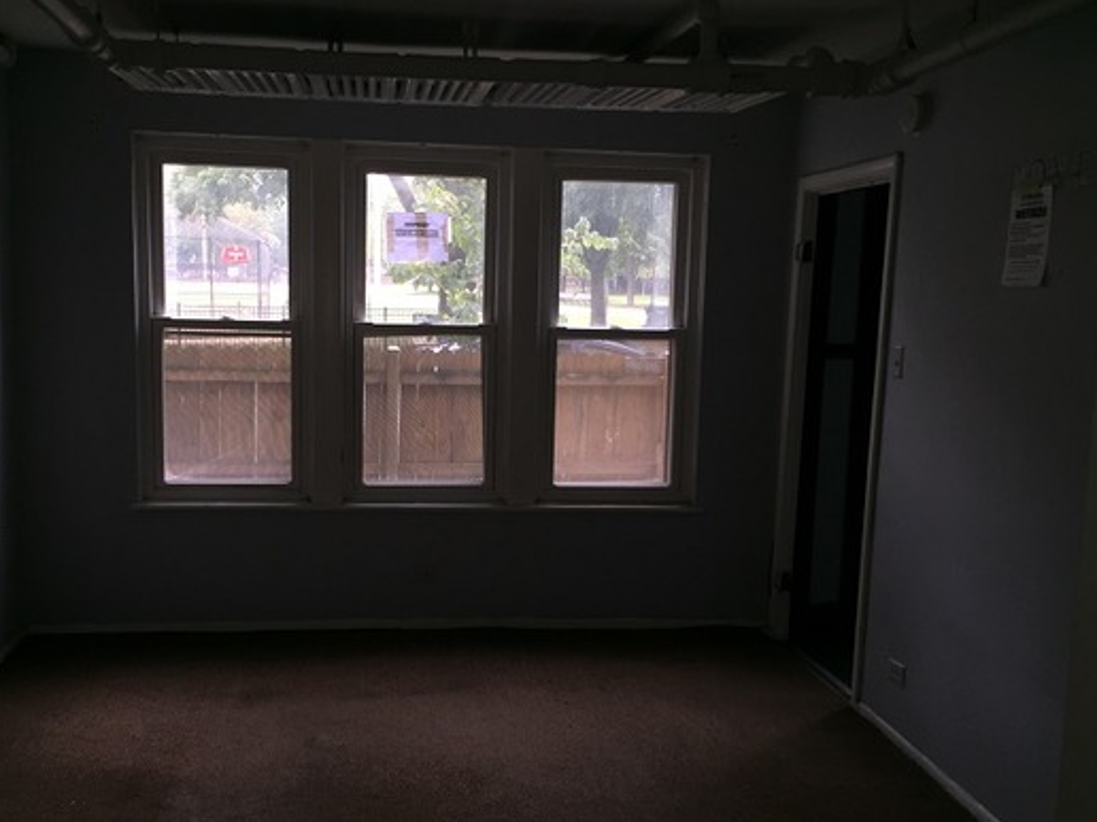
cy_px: 457
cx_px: 483
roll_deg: -1.5
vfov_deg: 39.6
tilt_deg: -9.0
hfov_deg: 51.2
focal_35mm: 36
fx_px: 1141
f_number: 2.2
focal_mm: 4.15
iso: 40
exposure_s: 1/30
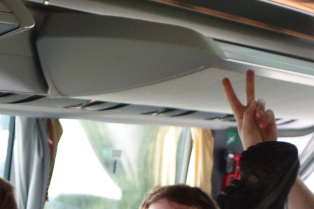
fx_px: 3165
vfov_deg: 3.8
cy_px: 189
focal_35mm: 363
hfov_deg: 5.7
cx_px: 63
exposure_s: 1/60
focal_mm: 37.1
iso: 800
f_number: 4.9
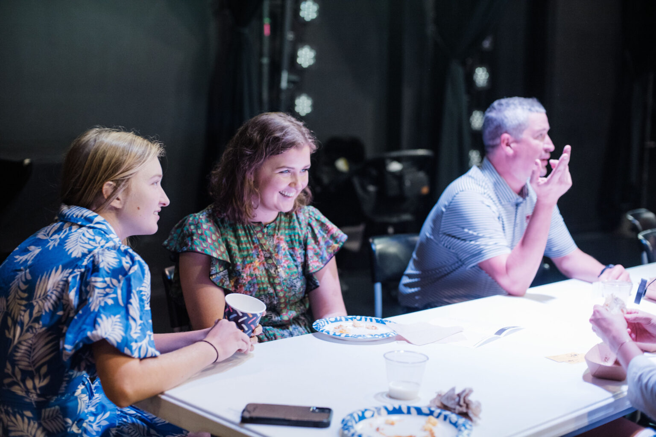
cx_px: 328
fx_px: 911
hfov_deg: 39.6
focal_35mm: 50
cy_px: 218
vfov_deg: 27.0
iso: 1600
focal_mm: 50
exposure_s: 1/250
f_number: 2.5
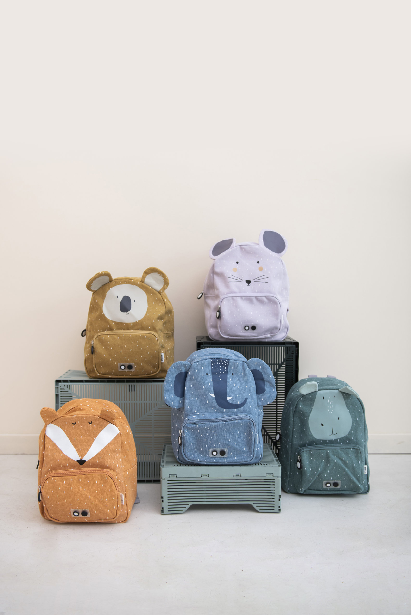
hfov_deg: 41.2
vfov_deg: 58.7
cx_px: 206
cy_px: 308
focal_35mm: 32
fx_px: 547
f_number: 3.2
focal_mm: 32
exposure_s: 1/160
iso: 320
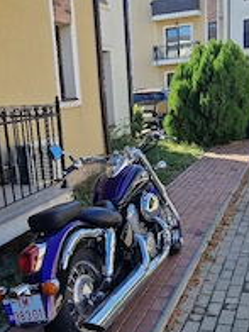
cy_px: 202
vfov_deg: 40.2
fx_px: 451
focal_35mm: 47
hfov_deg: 30.9
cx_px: 117
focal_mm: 5.4
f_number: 1.8
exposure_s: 1/588
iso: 50
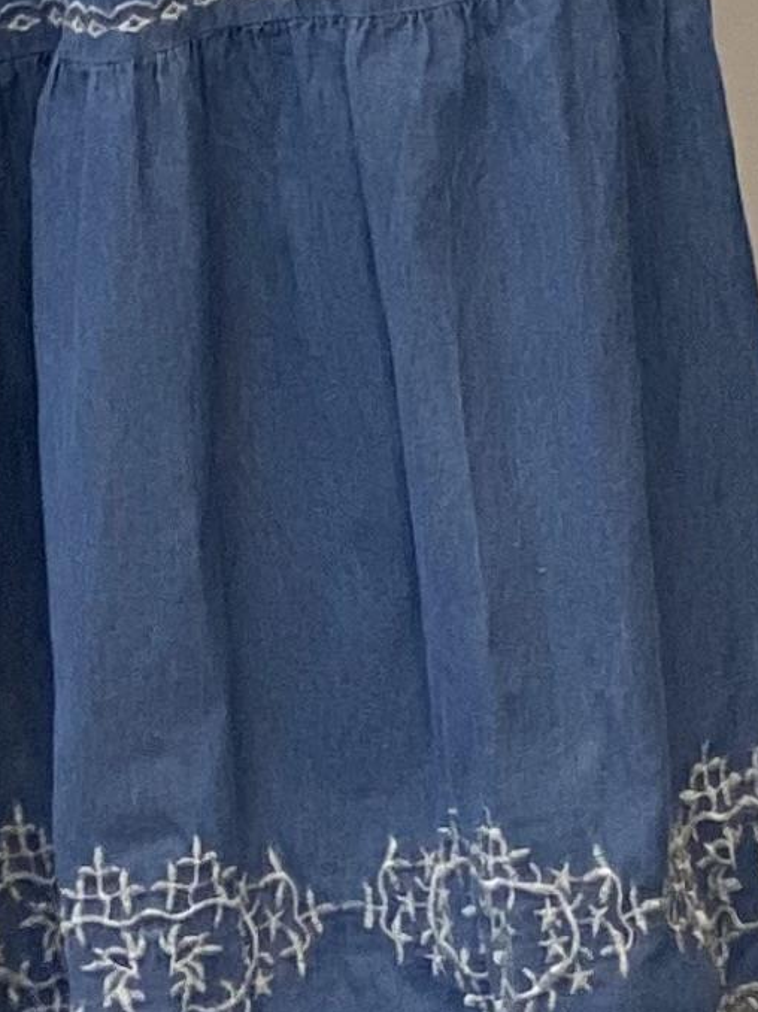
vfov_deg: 6.4
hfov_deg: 4.9
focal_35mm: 301
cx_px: -157
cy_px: -1114
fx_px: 8794
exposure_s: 1/100
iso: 80
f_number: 2
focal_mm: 6
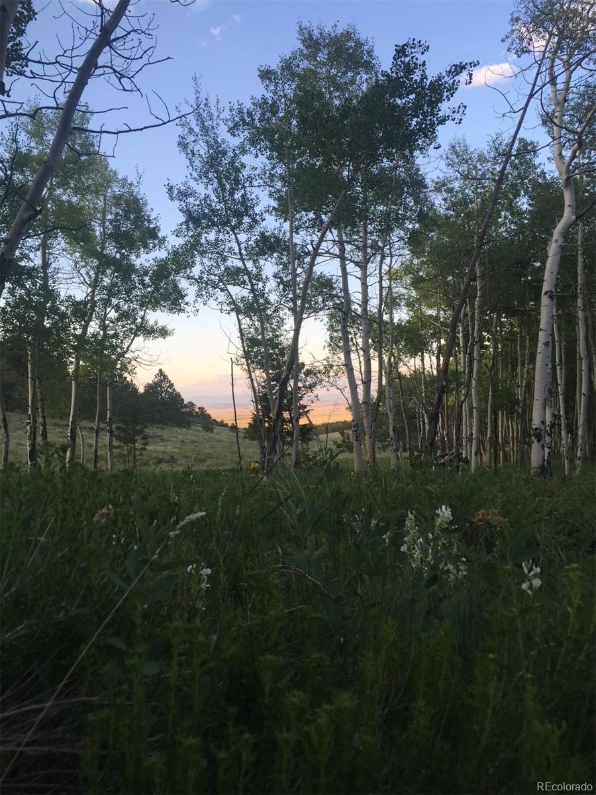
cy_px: 398
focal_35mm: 29
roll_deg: +2.1
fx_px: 666
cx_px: 298
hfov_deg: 48.2
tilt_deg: -0.2
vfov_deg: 61.7
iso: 32
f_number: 2.2
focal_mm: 4.15
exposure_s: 1/176
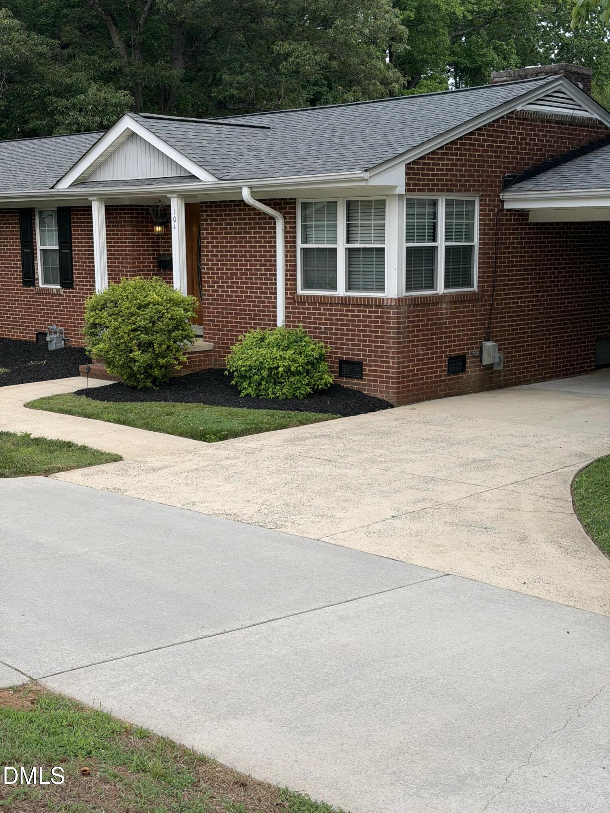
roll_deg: +0.6
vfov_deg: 39.7
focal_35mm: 48
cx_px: 305
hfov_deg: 30.3
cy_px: 406
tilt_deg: -9.0
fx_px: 1128
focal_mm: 6.76
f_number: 1.78
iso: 64
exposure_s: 1/885
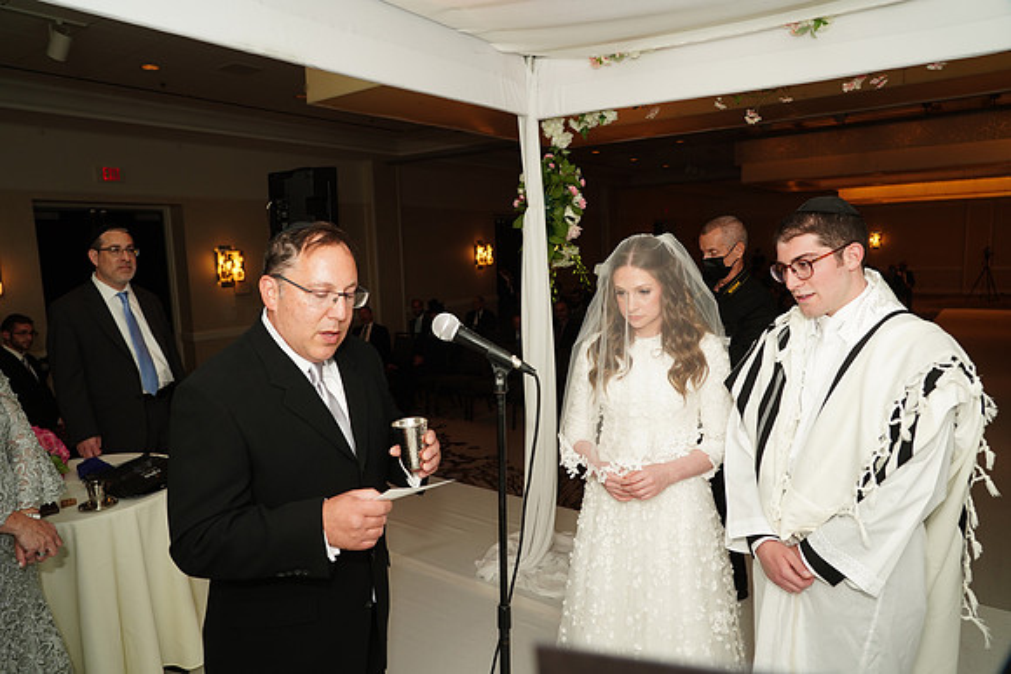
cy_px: 337
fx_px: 674
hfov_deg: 73.7
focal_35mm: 24
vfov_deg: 53.2
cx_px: 506
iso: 400
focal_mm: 24
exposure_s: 1/100
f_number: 4.5
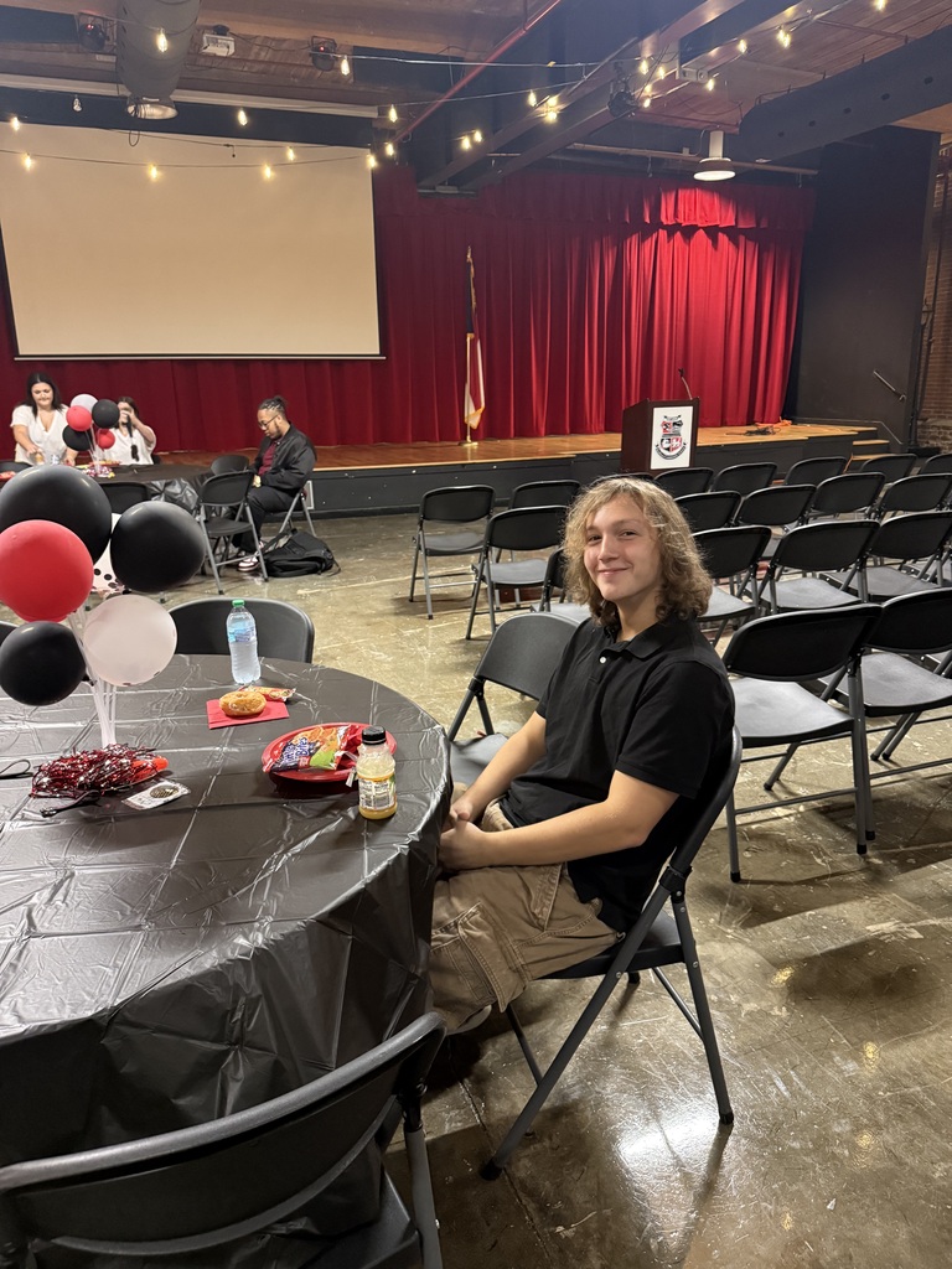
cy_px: 634
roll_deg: +1.9
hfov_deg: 56.8
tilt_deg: -16.9
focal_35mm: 24
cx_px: 476
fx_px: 880
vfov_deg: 71.6
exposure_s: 1/30
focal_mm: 6.76
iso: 800
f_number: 1.78
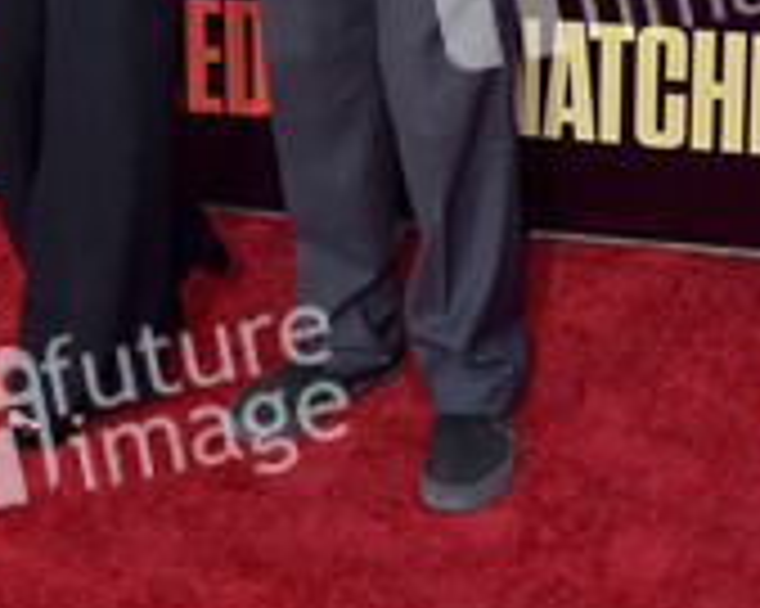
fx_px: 1753
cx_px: 250
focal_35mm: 78
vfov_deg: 17.9
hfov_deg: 24.3
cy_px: -261
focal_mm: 35
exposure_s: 1/320
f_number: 6.3
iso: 500
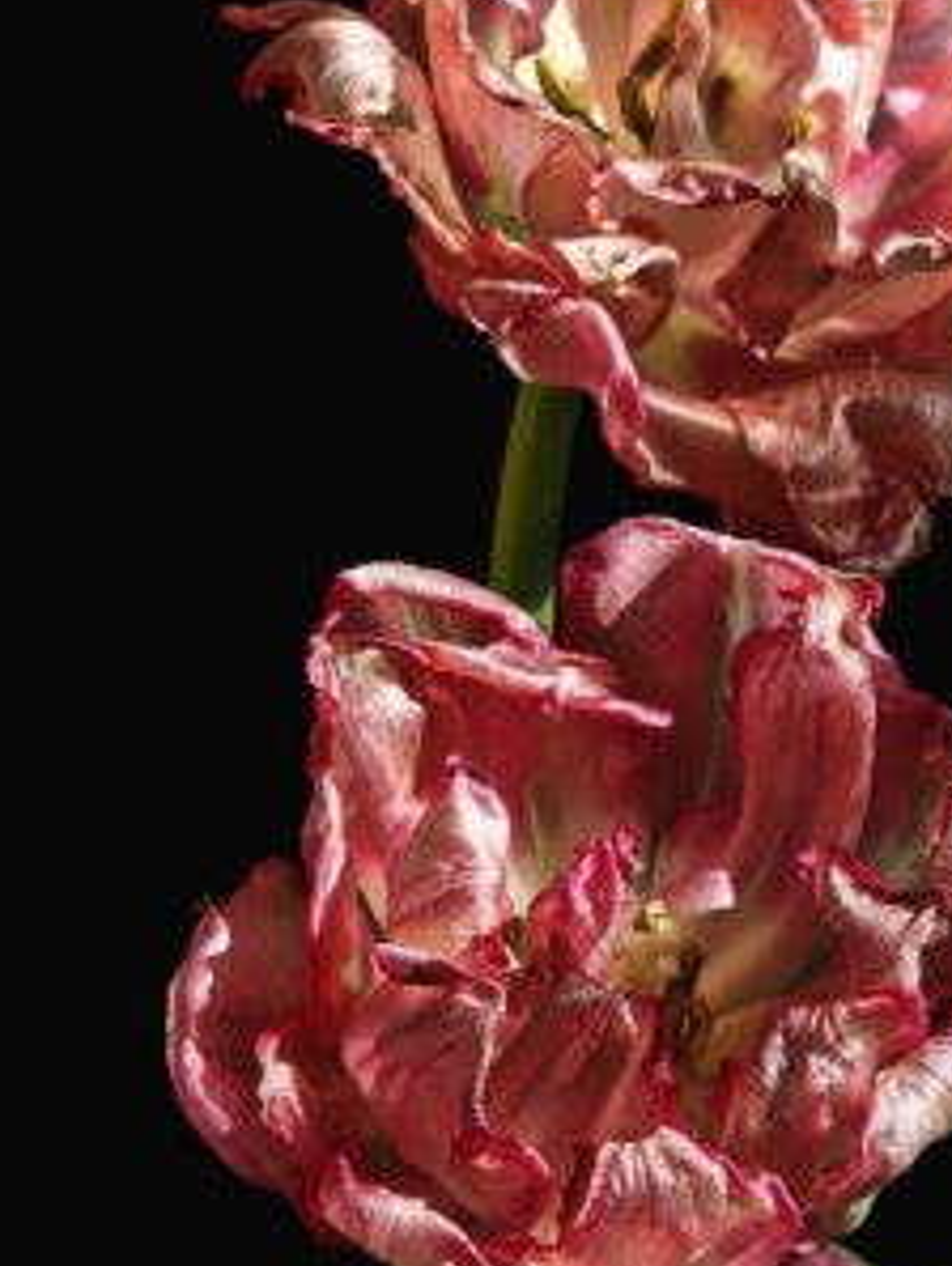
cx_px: 625
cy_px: 552
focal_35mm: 185
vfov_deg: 10.7
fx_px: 6774
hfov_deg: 8.0
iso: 50
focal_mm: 17.27
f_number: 3
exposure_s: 1/216
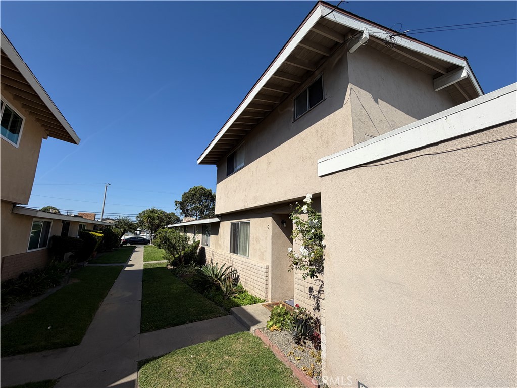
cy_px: 194
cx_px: 258
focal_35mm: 14
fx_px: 209
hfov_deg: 102.1
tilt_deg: +10.3
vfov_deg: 85.7
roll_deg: -0.5
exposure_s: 1/1339
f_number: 2.2
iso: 20
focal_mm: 2.22
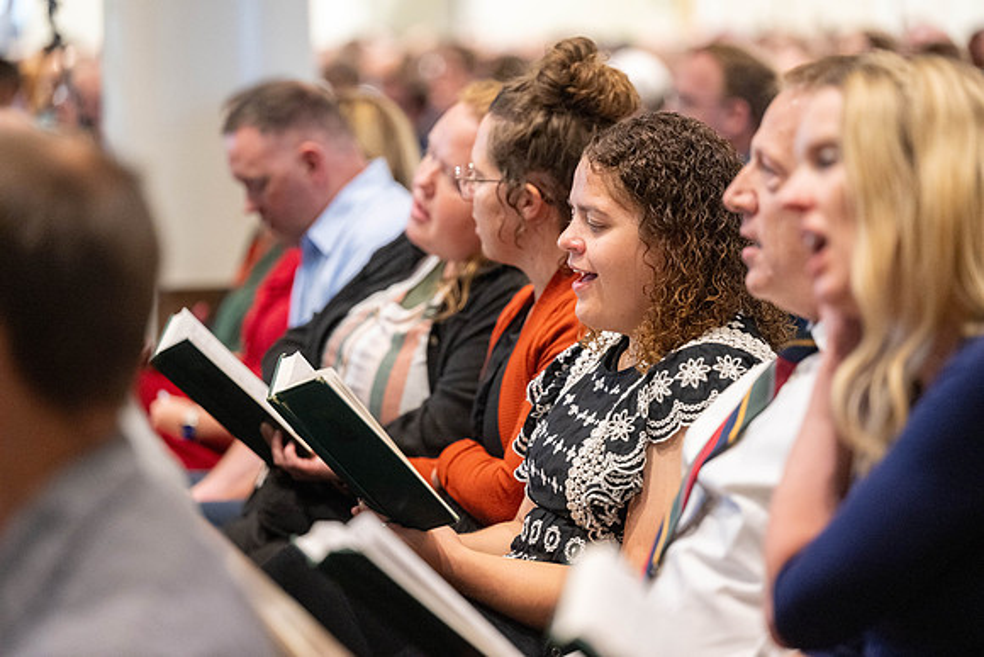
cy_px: 328
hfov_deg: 14.2
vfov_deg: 9.5
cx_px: 492
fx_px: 3964
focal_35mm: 145
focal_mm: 145
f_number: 2.8
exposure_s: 1/200
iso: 5000
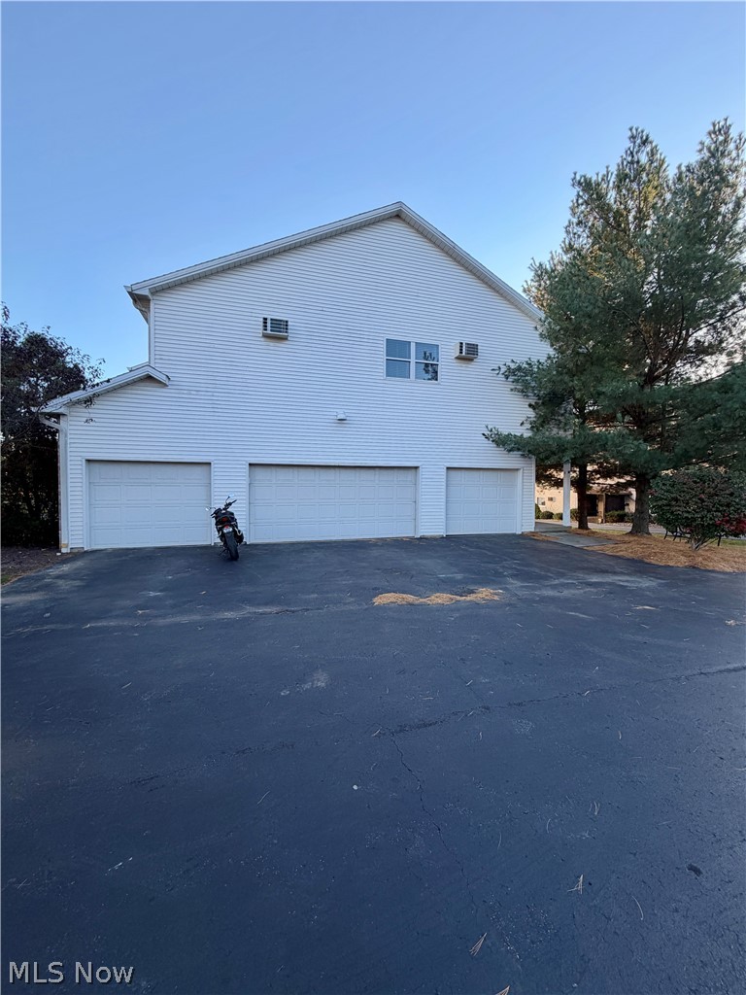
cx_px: 373
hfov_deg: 85.7
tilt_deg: -0.9
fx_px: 402
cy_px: 498
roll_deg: +1.5
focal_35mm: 14
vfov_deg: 102.1
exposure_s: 1/363
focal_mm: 2.22
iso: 50
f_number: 2.2
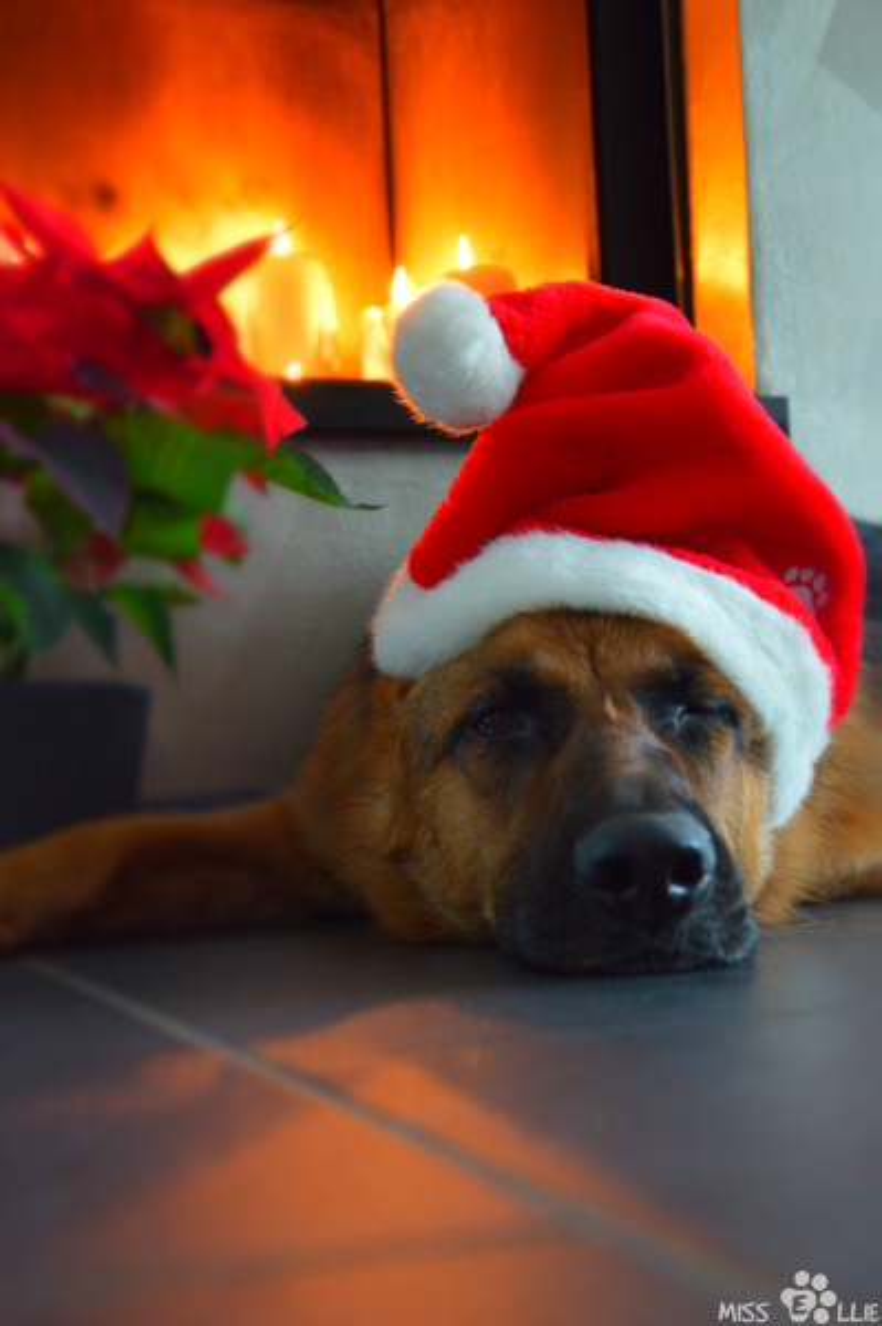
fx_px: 1933
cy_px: 663
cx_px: 441
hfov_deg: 25.7
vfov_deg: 37.9
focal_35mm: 52
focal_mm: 35
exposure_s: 1/5
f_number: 4.5
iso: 800
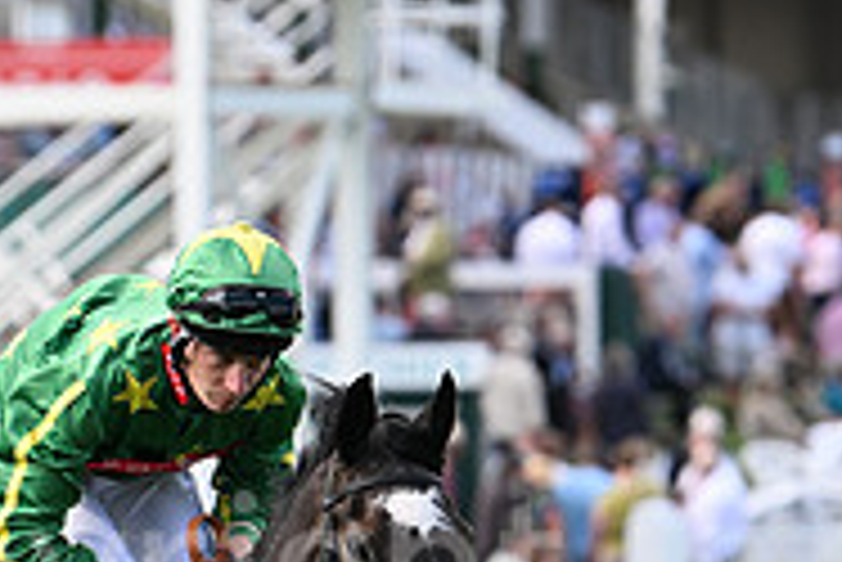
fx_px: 14489
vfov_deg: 2.2
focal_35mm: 619
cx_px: 288
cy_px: 861
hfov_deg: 3.3
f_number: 4.5
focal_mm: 200
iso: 400
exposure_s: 1/1250
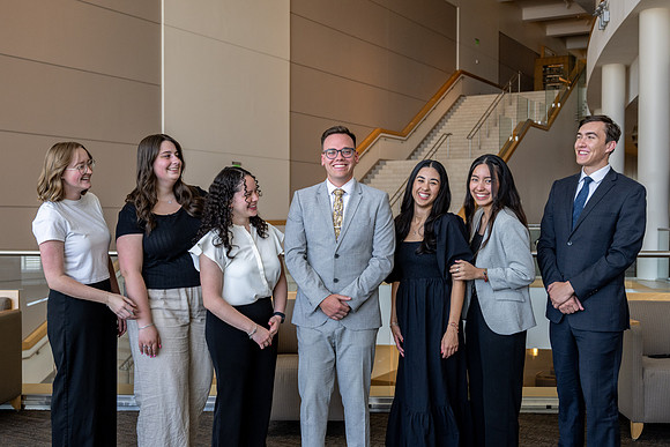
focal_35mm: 45
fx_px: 831
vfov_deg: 30.1
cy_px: 228
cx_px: 339
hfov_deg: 43.9
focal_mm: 40
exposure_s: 1/200
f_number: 4
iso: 500
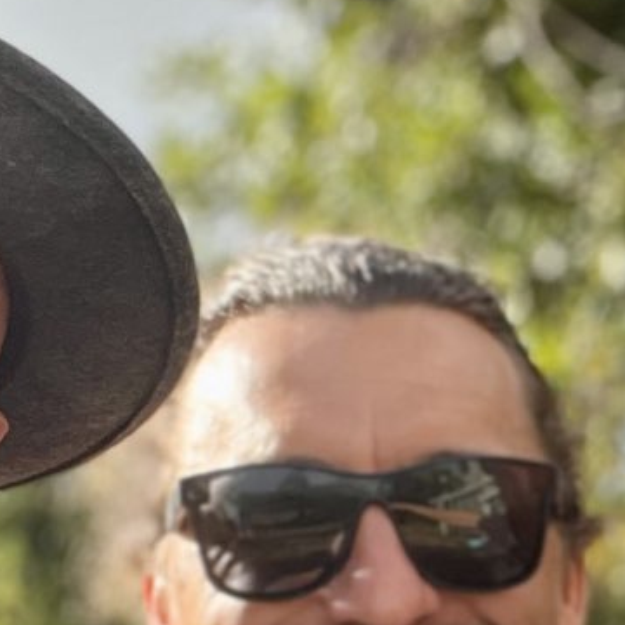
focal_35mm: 118
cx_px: 821
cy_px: 627
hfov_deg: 14.2
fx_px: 2410
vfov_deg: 14.5
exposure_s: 1/294
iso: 32
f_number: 2.2
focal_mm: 2.71
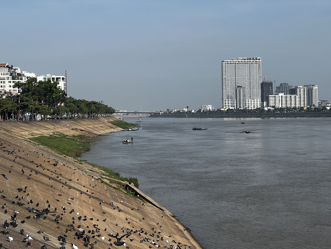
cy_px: 124
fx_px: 736
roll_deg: +1.4
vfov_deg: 19.1
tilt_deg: +0.1
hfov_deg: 25.3
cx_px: 166
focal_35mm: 77
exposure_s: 1/1054
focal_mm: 9
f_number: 2.8
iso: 32
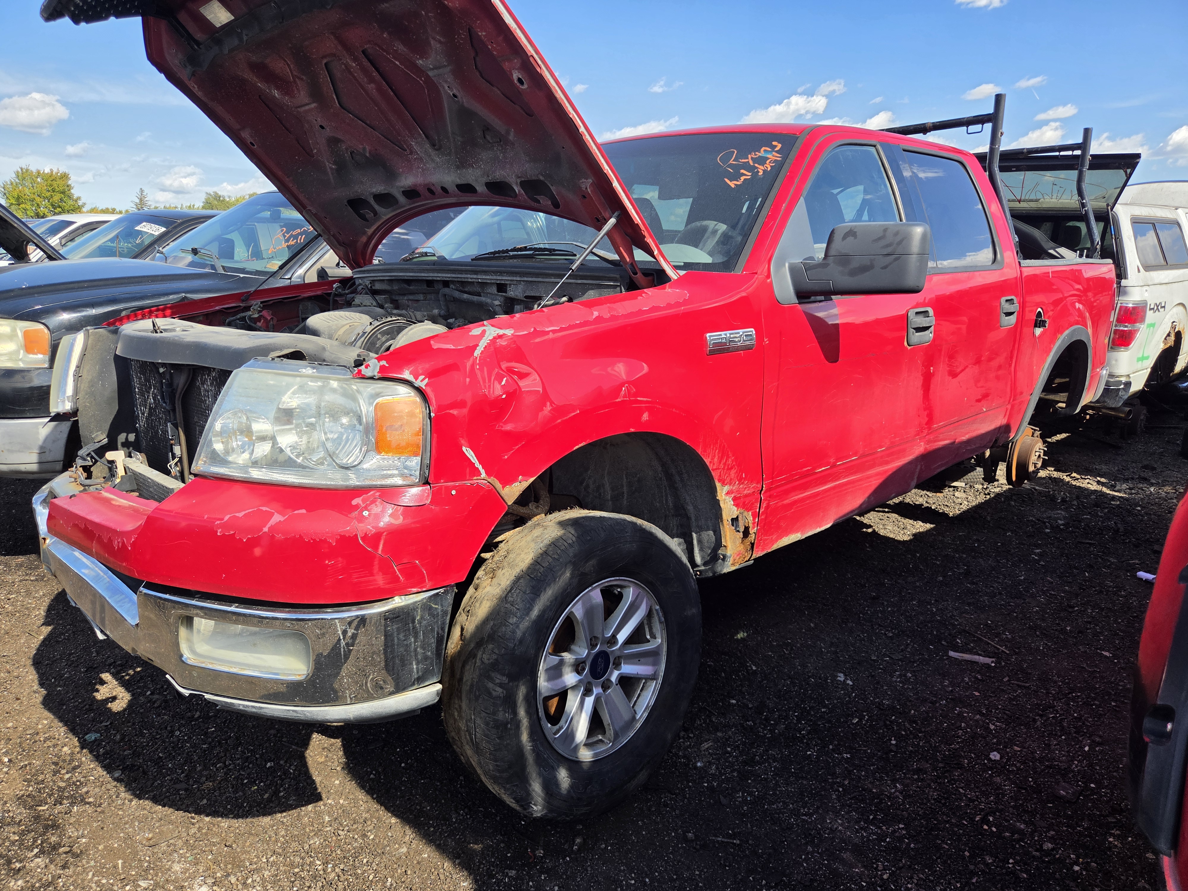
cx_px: 594
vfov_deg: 58.9
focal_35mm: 23
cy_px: 446
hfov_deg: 73.9
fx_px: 789
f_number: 1.8
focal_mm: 5.4
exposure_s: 1/2391
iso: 80
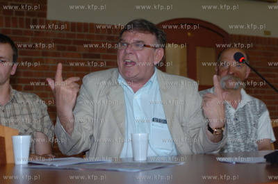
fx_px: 555
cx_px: 139
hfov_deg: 28.1
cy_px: 92
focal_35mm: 72
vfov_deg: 18.8
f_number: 4.8
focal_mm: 48
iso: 400
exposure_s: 1/60
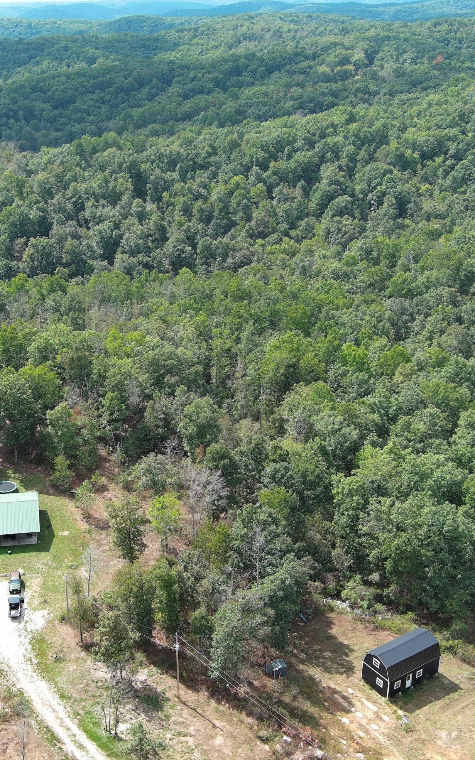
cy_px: 383
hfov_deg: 28.2
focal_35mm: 45
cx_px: 123
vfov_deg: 44.4
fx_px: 932
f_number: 2.8
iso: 100
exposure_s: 1/488
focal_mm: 10.57
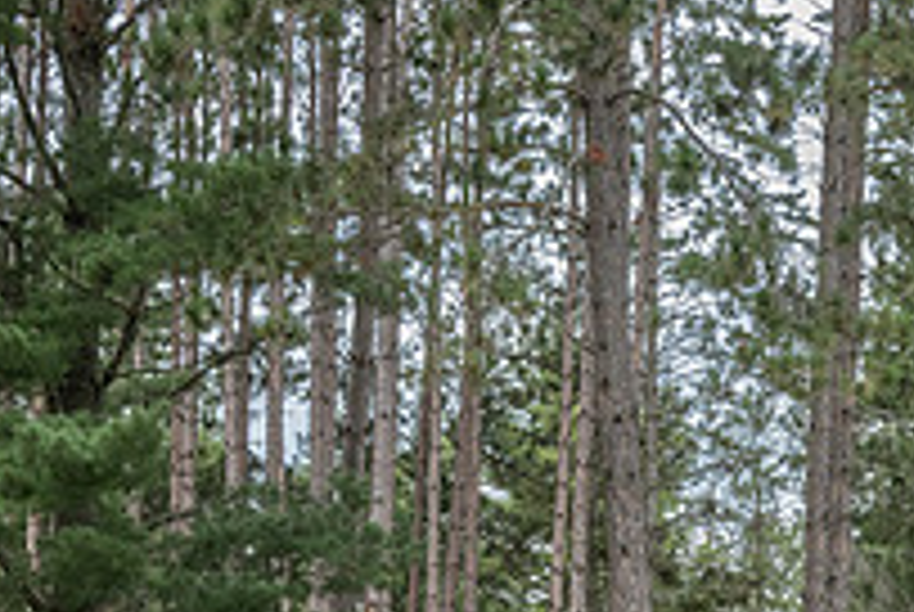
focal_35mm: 135
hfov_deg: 15.0
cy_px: 751
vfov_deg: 10.0
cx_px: 872
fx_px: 3432
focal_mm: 44
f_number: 9
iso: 800
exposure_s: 1/400
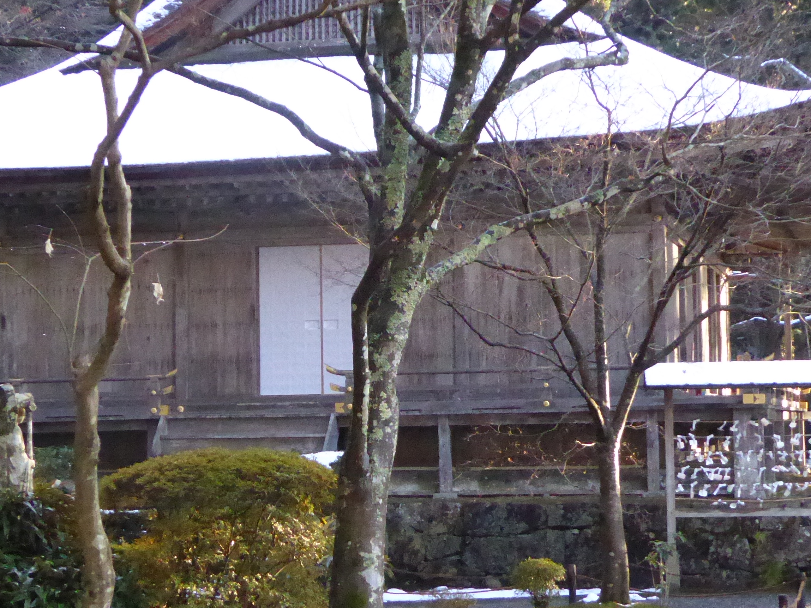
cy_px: 301
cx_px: 404
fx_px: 2296
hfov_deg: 20.0
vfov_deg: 15.1
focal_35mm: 98
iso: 1600
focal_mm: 7.8
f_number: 3.9
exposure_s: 1/250
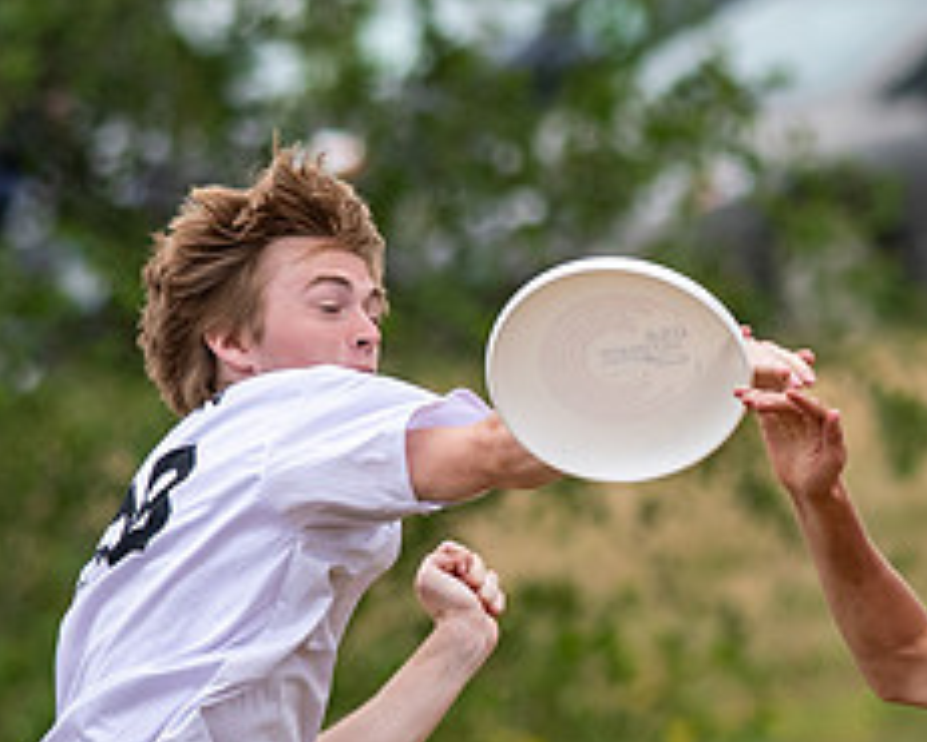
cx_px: 679
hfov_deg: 1.2
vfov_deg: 1.0
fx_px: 43833
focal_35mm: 1597
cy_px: 535
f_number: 5
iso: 400
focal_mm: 300
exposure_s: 1/2000
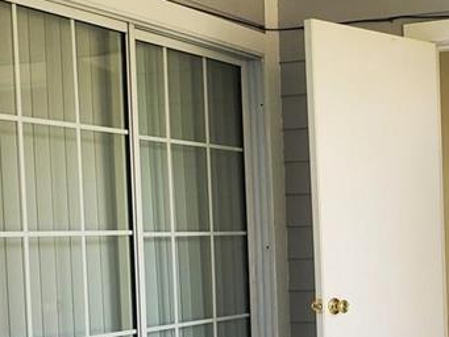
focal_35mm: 78
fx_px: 1012
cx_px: 474
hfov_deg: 23.7
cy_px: 304
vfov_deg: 18.6
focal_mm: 4.3
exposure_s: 1/120
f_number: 2.4
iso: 125
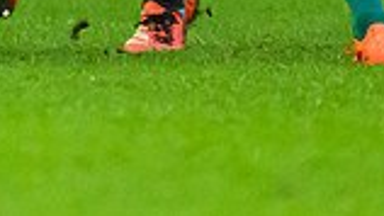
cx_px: -175
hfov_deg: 0.5
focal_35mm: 4563
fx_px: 46477
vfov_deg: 0.3
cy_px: 59
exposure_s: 1/1250
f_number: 4
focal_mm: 560
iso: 6400
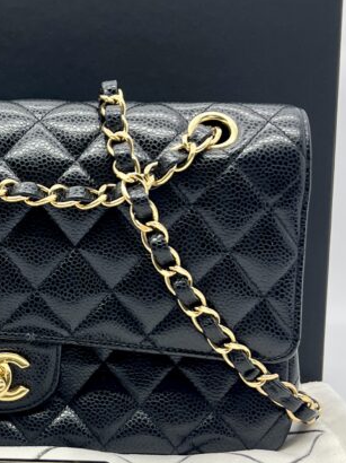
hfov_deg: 21.7
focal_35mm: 65
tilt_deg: -8.5
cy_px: 193
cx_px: -10
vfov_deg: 29.8
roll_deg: -0.1
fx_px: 867
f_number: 1.5
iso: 40
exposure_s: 1/100
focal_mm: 5.7
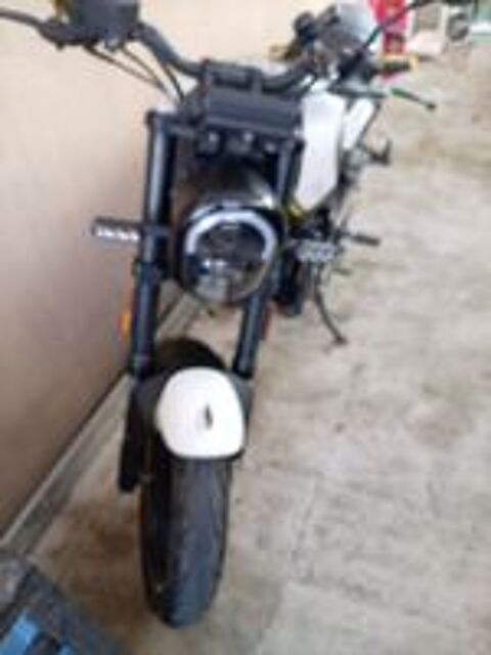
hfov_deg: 54.9
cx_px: 246
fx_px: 473
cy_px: 328
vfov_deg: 69.4
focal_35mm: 25
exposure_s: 1/25
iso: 229
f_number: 1.8
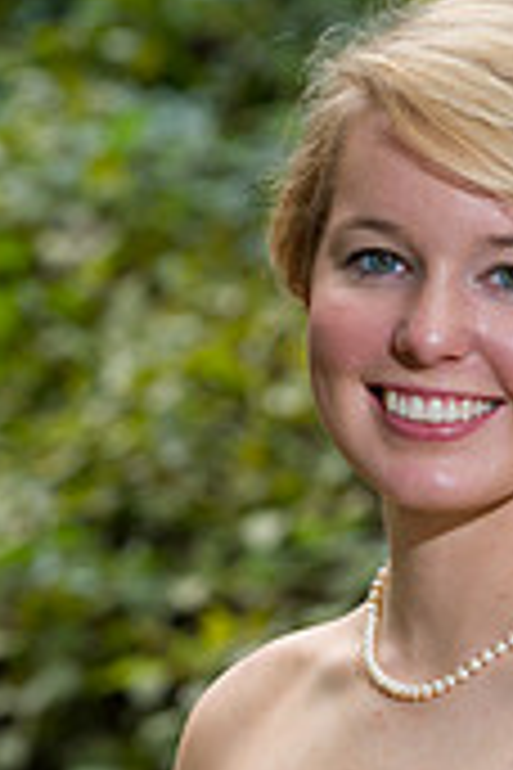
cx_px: 371
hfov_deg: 3.1
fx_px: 9575
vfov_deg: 4.6
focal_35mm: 448
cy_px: 896
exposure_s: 1/160
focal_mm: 170
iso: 500
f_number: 6.3
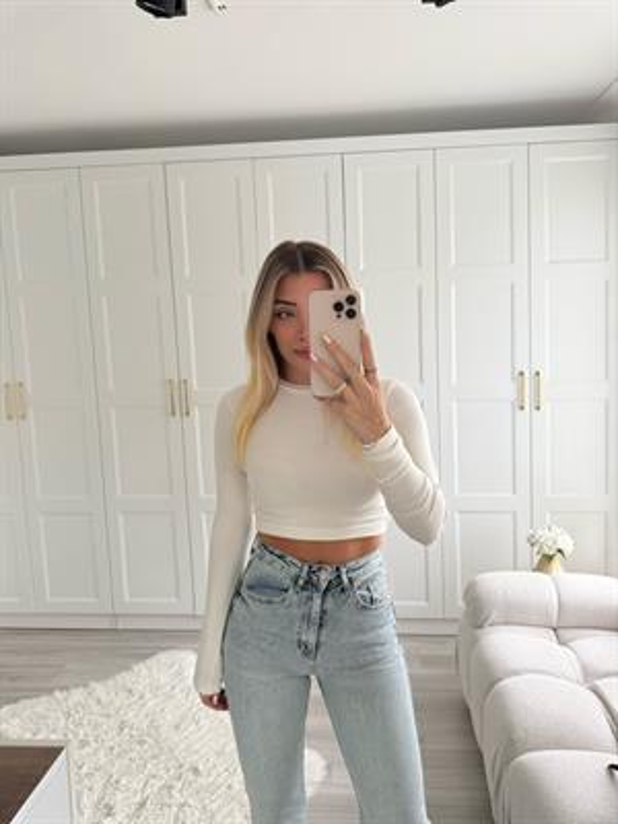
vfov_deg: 71.6
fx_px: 571
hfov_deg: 56.8
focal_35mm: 24
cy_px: 412
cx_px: 309
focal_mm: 6.76
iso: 200
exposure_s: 1/121
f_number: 1.78
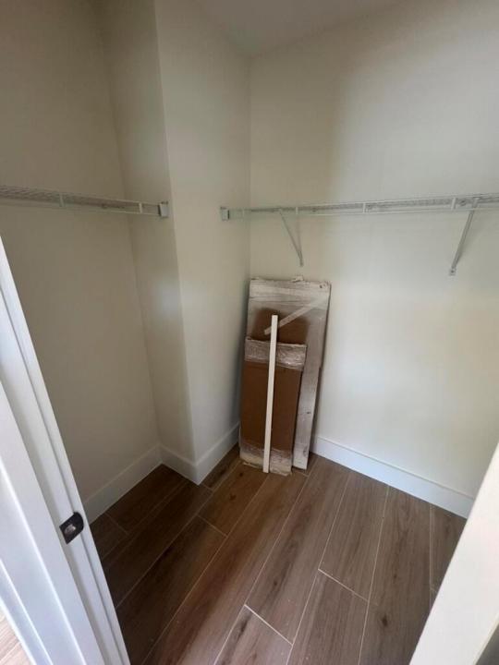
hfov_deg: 85.7
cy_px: 332
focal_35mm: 14
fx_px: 269
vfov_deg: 102.1
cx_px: 250
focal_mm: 2.22
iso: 160
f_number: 2.2
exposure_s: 1/60
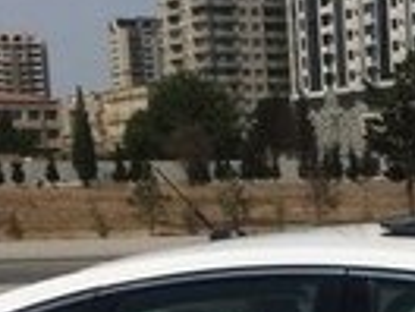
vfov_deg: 9.7
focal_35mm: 145
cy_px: 585
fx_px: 1738
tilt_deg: -12.4
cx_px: 604
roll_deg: +2.2
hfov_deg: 13.0
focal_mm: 4.15
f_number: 2.2
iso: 32
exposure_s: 1/6849
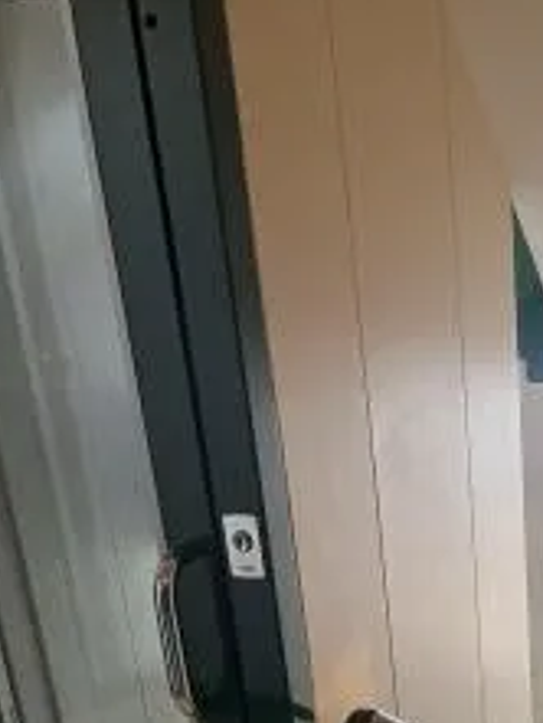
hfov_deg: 30.4
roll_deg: +5.2
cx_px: 412
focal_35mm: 47
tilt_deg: -21.3
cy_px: 612
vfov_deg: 38.4
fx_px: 982
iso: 200
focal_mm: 5.1
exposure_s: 1/60
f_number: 1.6
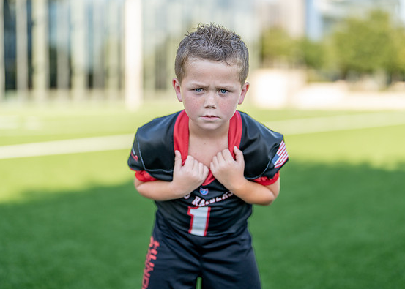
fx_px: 667
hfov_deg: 33.8
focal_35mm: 58
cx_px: 214
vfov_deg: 24.5
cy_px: 139
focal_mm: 50
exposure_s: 1/2000
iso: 100
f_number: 1.2
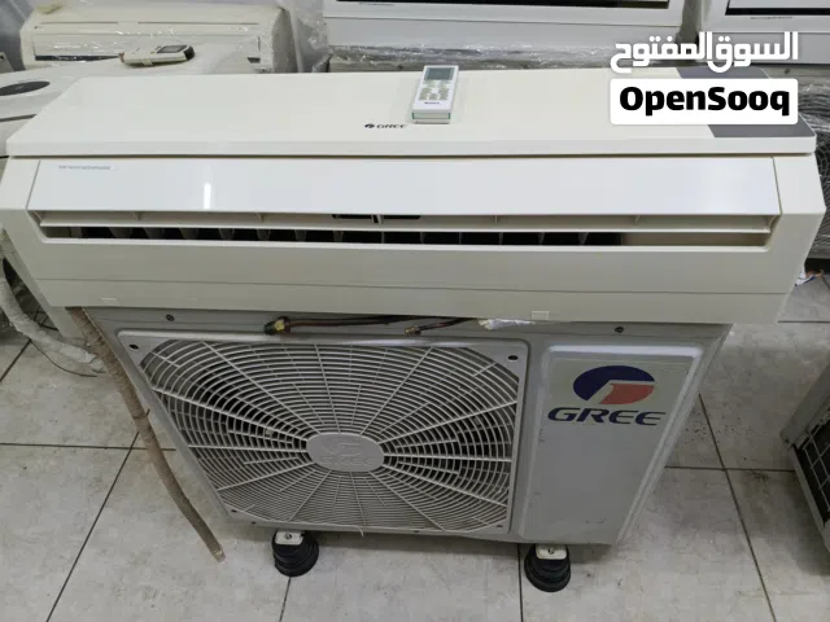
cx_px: 415
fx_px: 551
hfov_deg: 73.9
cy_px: 311
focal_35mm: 23
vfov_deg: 58.9
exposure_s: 1/50
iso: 322
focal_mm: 5.25
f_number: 1.75
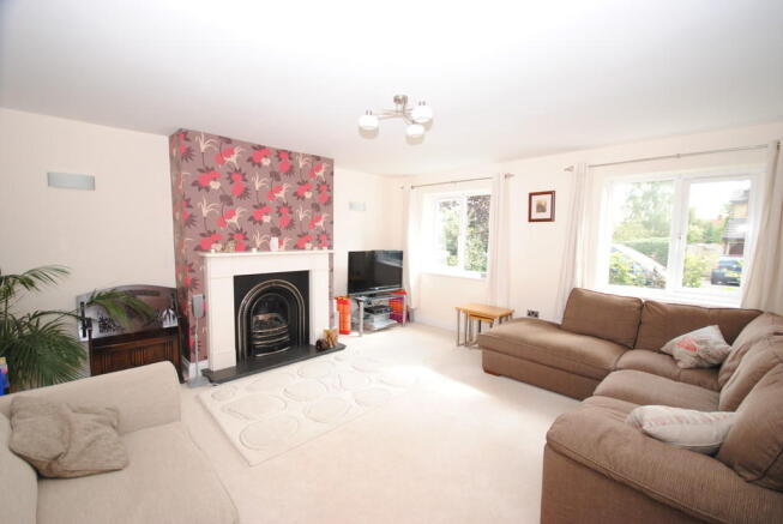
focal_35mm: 15
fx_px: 327
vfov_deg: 77.5
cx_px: 392
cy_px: 262
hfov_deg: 100.3
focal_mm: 10
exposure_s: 1/60
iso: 200
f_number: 4
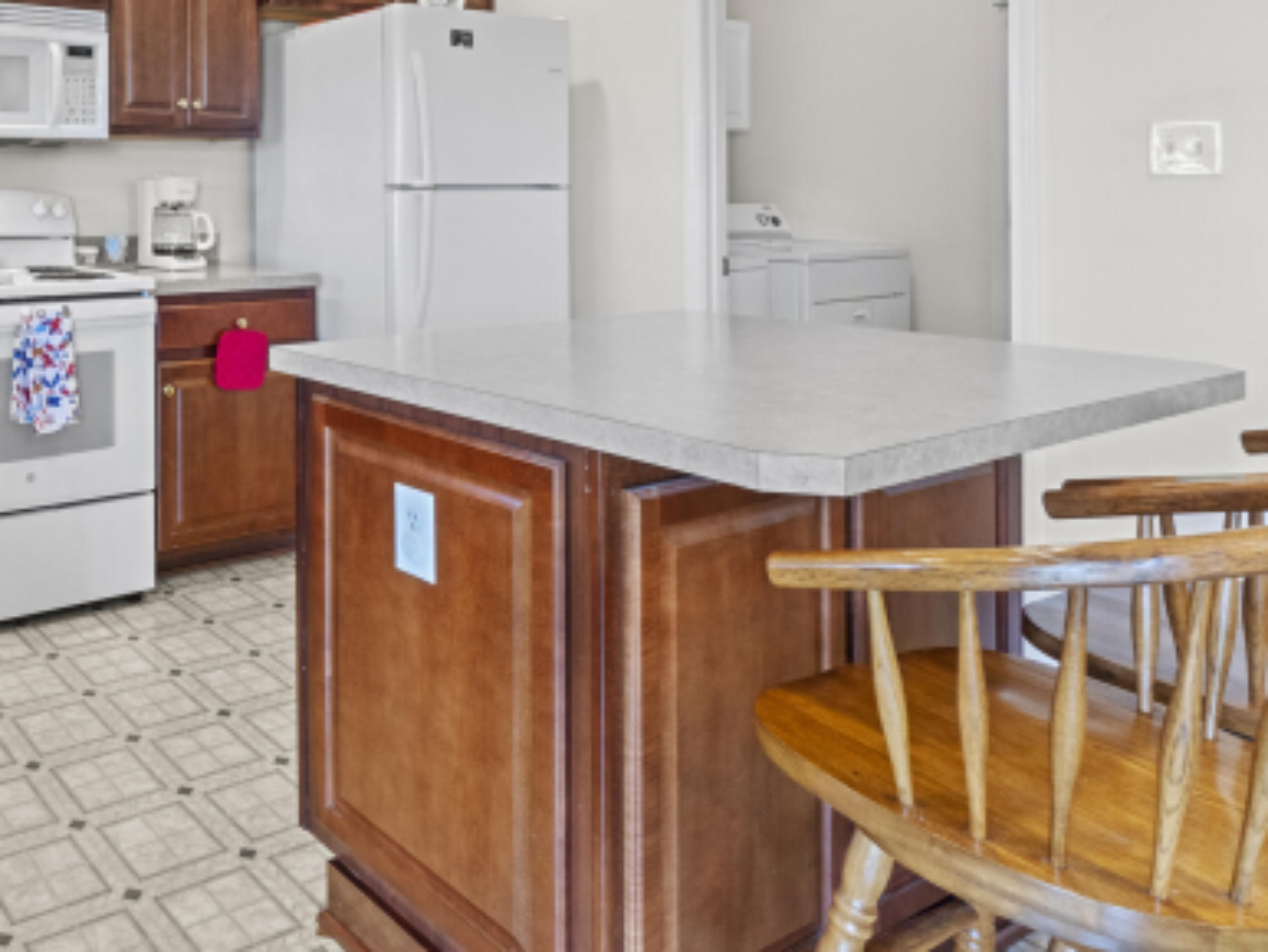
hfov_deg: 56.5
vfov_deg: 46.4
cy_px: 154
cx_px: 177
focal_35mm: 28
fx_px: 1026
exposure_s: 1/1.67
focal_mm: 10
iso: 400
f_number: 10
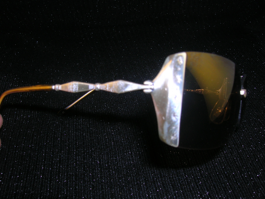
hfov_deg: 54.0
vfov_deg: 41.7
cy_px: 100
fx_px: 260
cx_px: 132
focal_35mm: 34
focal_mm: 5.7
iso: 50
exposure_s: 1/60.1
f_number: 4.9
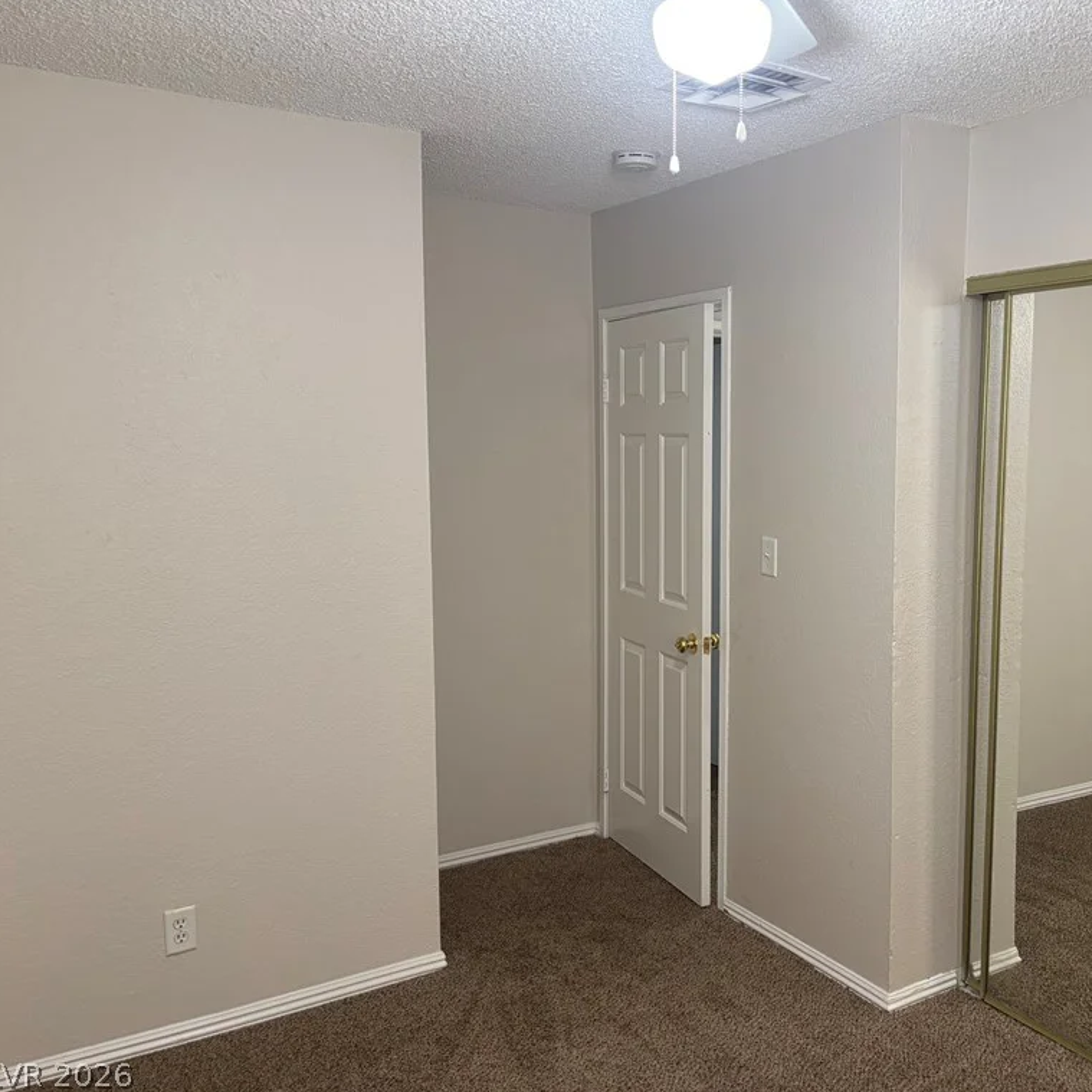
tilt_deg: -5.6
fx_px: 1106
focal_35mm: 31
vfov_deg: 52.5
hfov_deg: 51.7
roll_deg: -0.5
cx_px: 712
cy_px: 547
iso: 160
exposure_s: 1/60
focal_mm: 5.96
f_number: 1.6
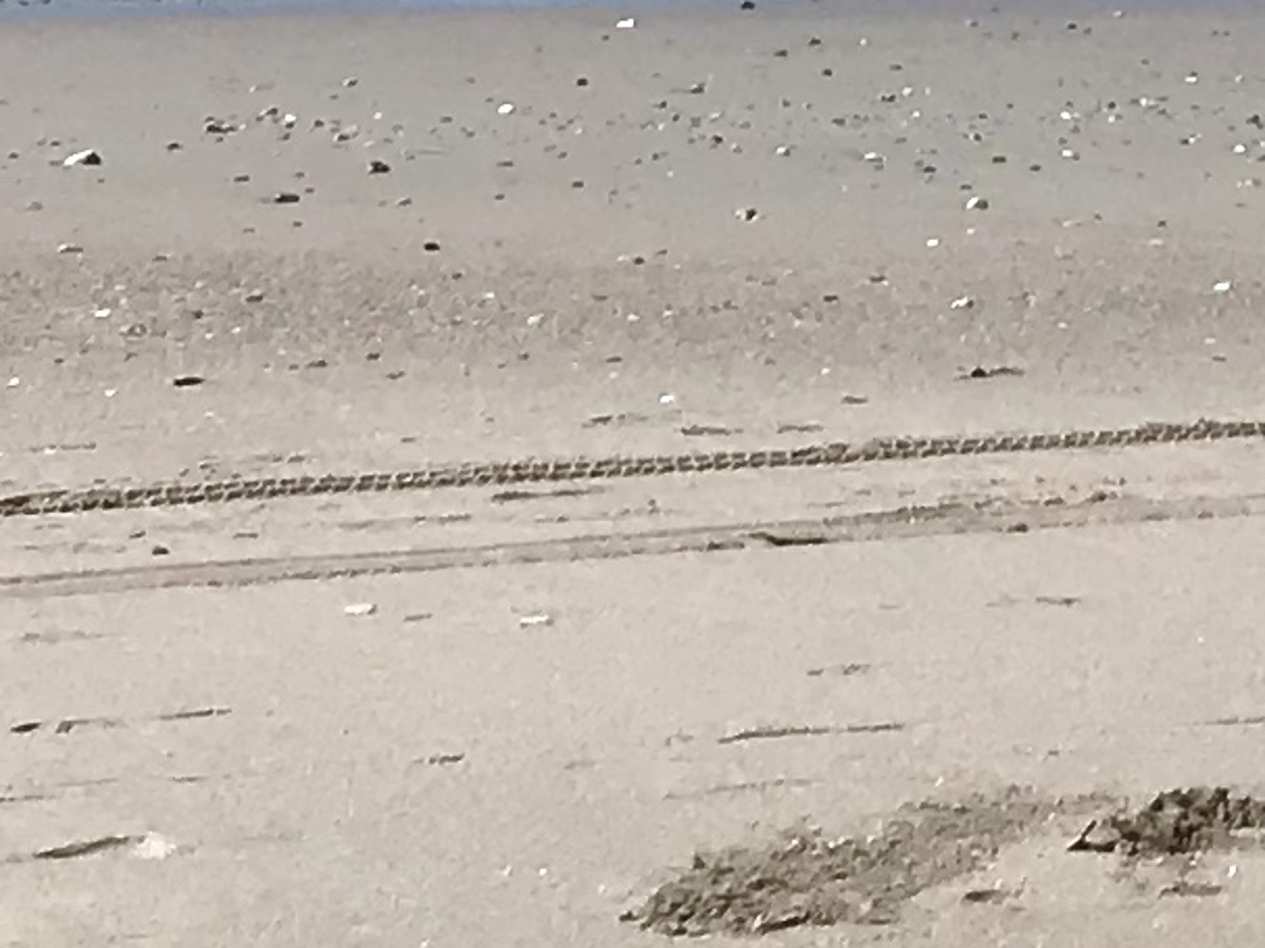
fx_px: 6796
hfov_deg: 10.6
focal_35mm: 186
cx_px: 1073
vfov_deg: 7.5
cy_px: -1248
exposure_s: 1/4167
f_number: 1.8
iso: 20
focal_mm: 3.99
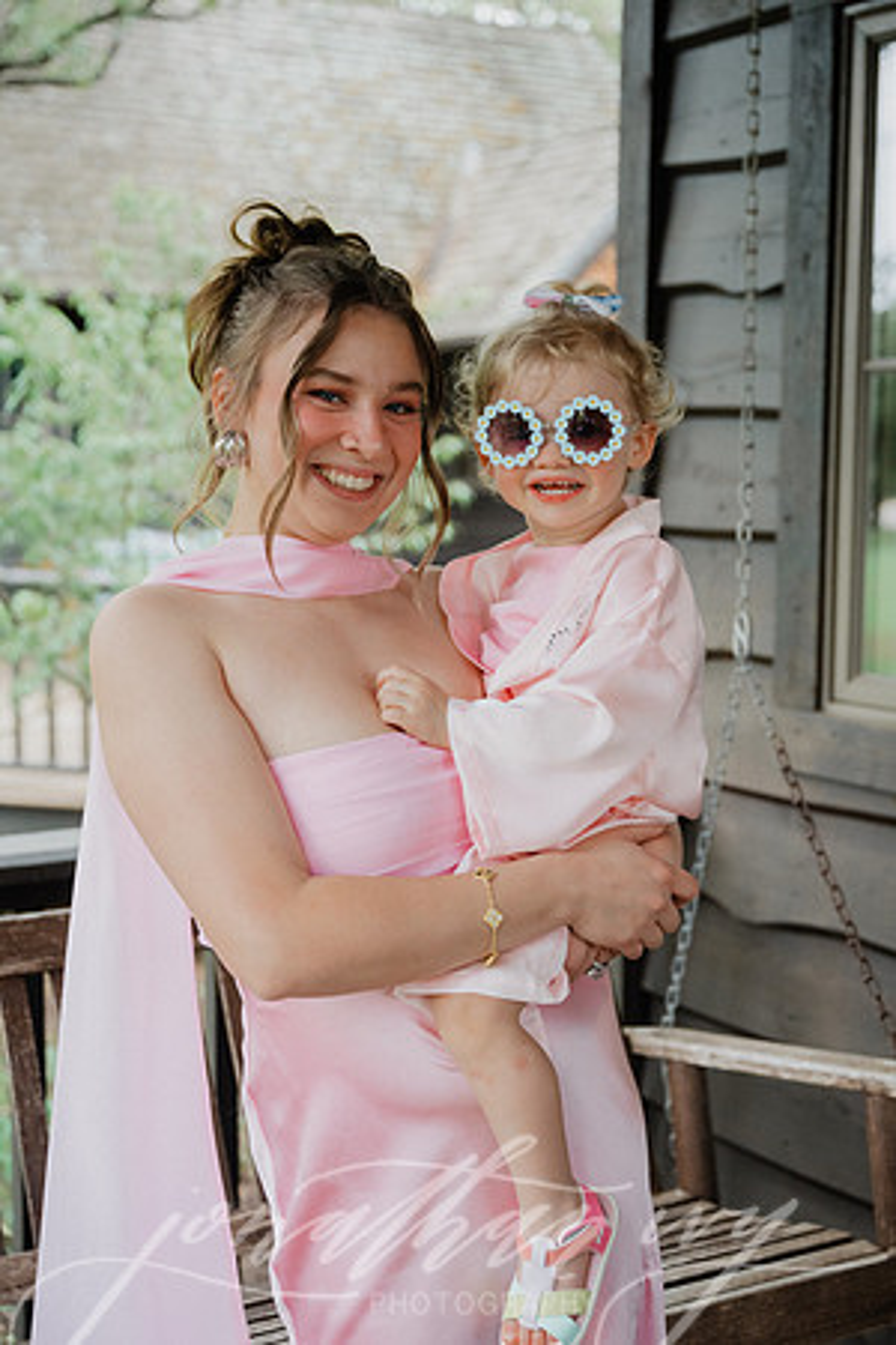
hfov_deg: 26.5
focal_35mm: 51
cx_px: 448
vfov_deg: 38.9
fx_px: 1904
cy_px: 672
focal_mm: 51
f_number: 3.5
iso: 1400
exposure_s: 1/800
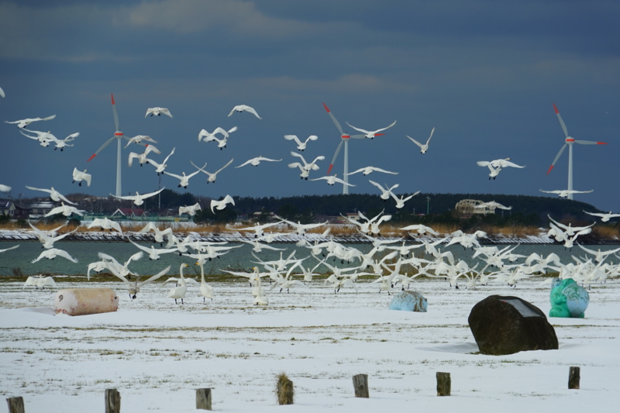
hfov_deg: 8.5
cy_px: 206
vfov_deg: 5.7
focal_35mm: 243
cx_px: 310
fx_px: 4184
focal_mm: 162
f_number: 9
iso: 100
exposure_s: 1/320
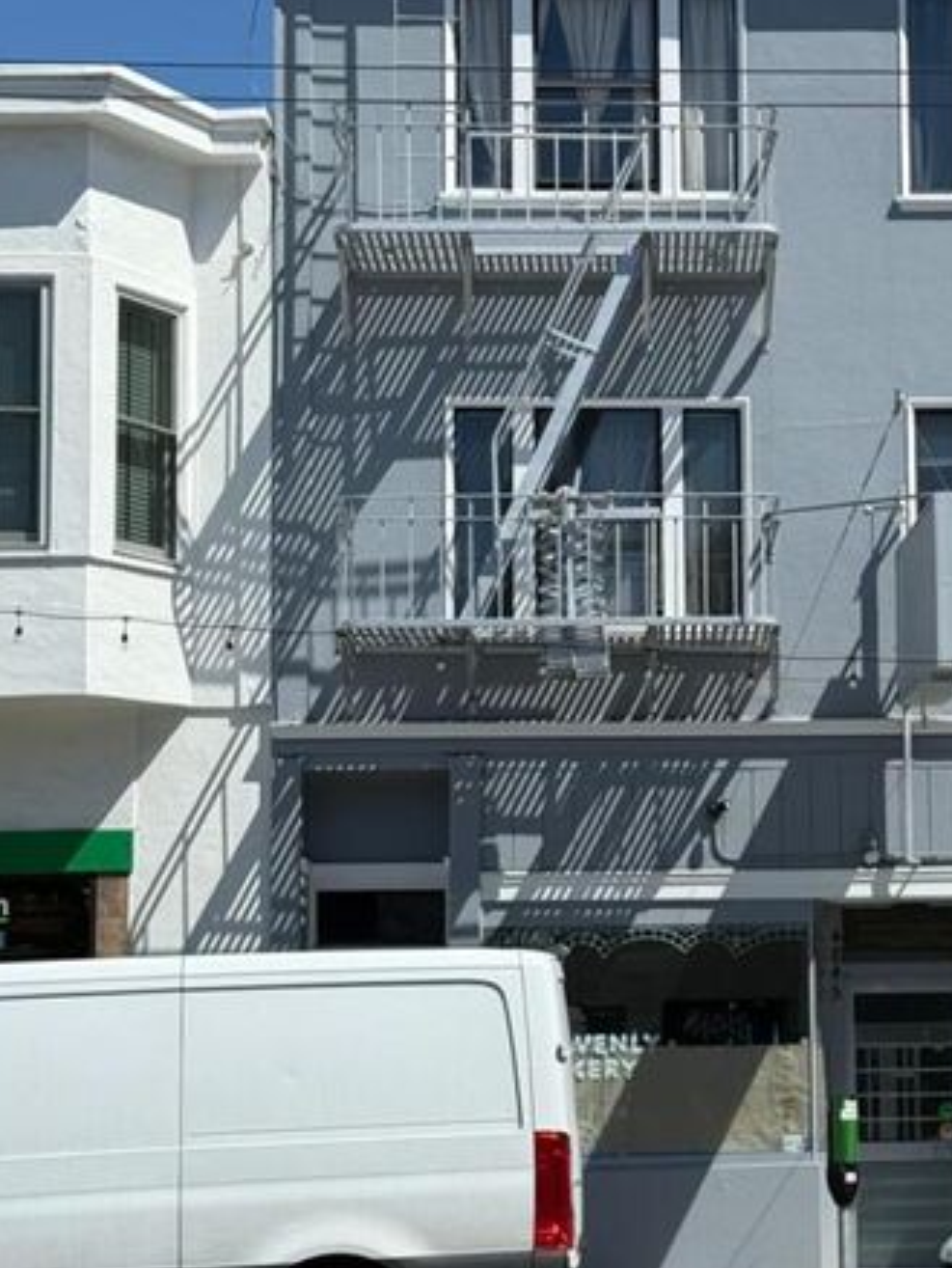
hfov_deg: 22.2
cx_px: 825
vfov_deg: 29.8
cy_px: 638
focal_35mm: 65
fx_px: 2381
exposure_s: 1/6024
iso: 64
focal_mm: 6.76
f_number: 1.78
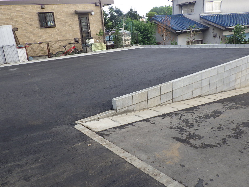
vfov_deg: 48.2
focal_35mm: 29
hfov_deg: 61.7
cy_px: 96
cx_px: 126
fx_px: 209
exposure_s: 1/160
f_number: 4.2
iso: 125
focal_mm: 5
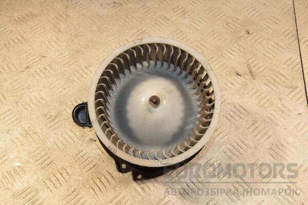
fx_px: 411
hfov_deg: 41.1
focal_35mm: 48
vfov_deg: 28.1
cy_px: 102
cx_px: 154
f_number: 7.1
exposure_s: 1/200
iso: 800
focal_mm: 32
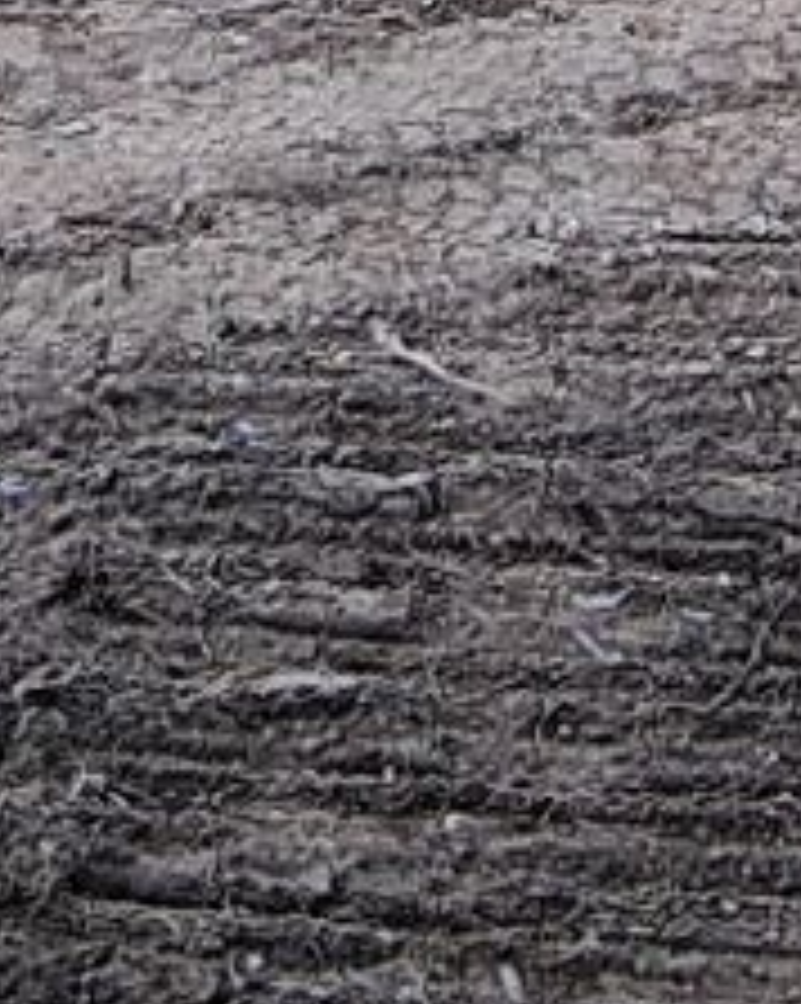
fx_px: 4154
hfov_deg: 11.0
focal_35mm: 140
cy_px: -1004
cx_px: 94
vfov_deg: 12.2
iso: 235
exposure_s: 1/60
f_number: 2.2
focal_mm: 2.13
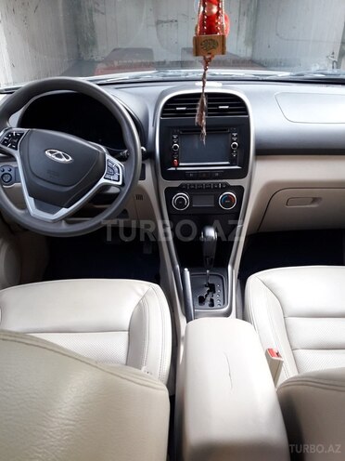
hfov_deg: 49.7
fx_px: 372
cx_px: 172
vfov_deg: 63.4
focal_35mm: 28
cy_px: 230
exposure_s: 1/50
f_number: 1.9
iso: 80
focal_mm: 3.7
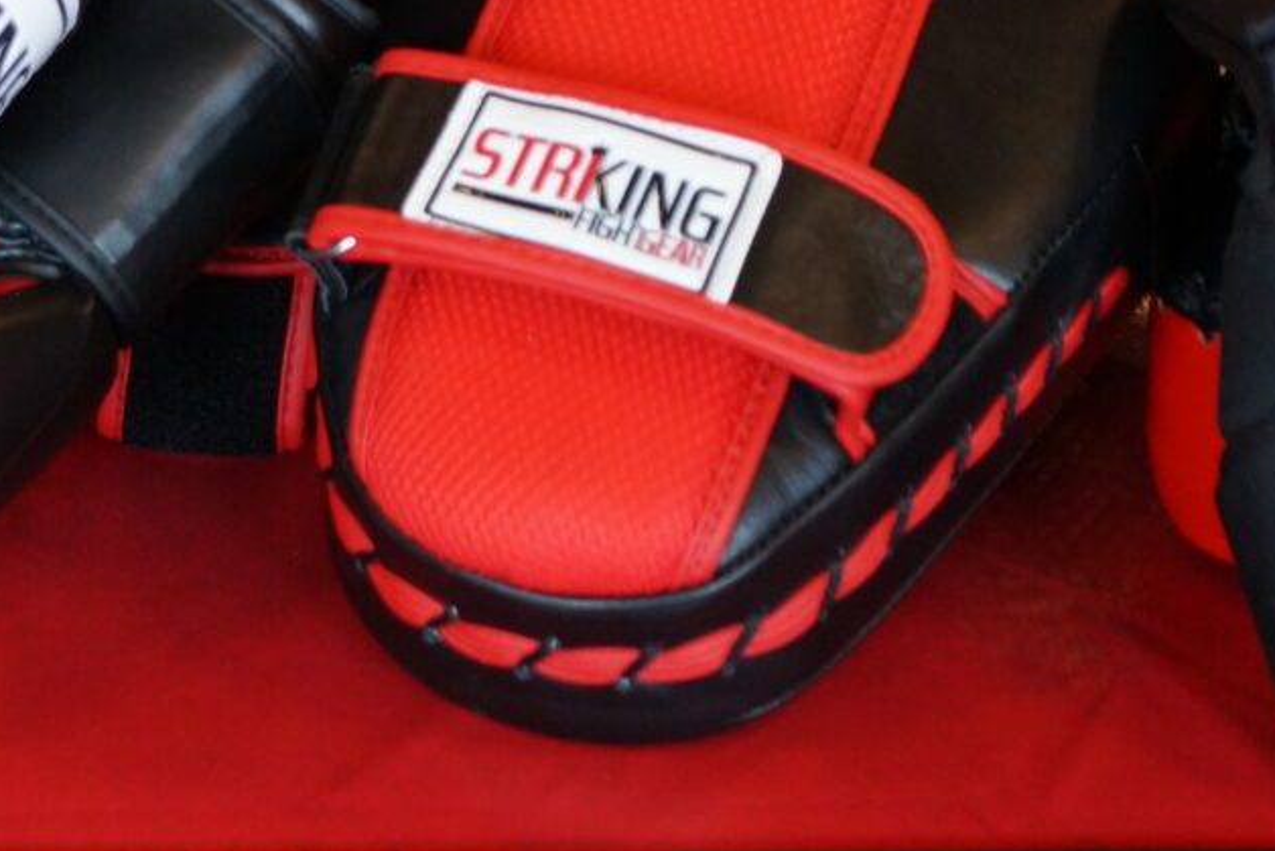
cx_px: -10
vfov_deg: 8.1
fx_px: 5774
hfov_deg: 12.4
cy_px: -688
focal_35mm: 163
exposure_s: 1/60
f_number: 4
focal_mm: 40
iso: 1000
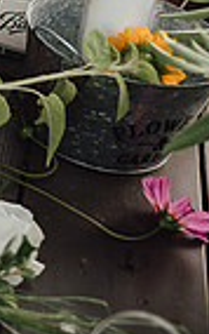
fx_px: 910
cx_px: -385
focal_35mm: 100
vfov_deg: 20.1
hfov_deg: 10.2
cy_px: -1
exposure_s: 1/200
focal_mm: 24
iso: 250
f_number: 2.8
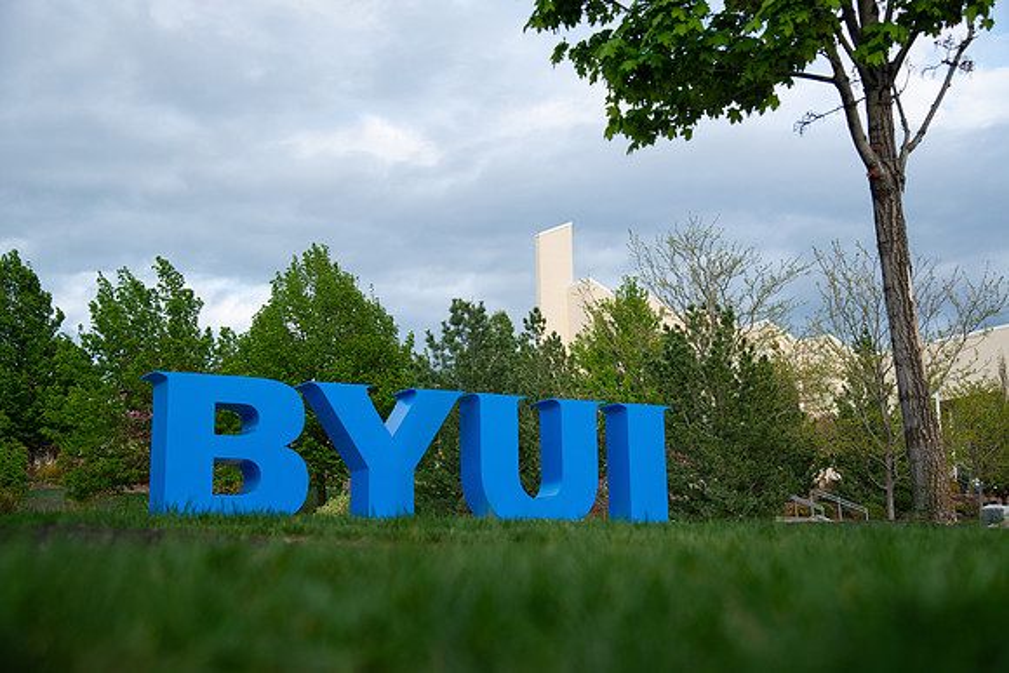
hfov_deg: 37.9
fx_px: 1468
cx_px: 504
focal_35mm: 52
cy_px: 336
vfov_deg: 25.8
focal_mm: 52
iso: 320
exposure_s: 1/400
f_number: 5
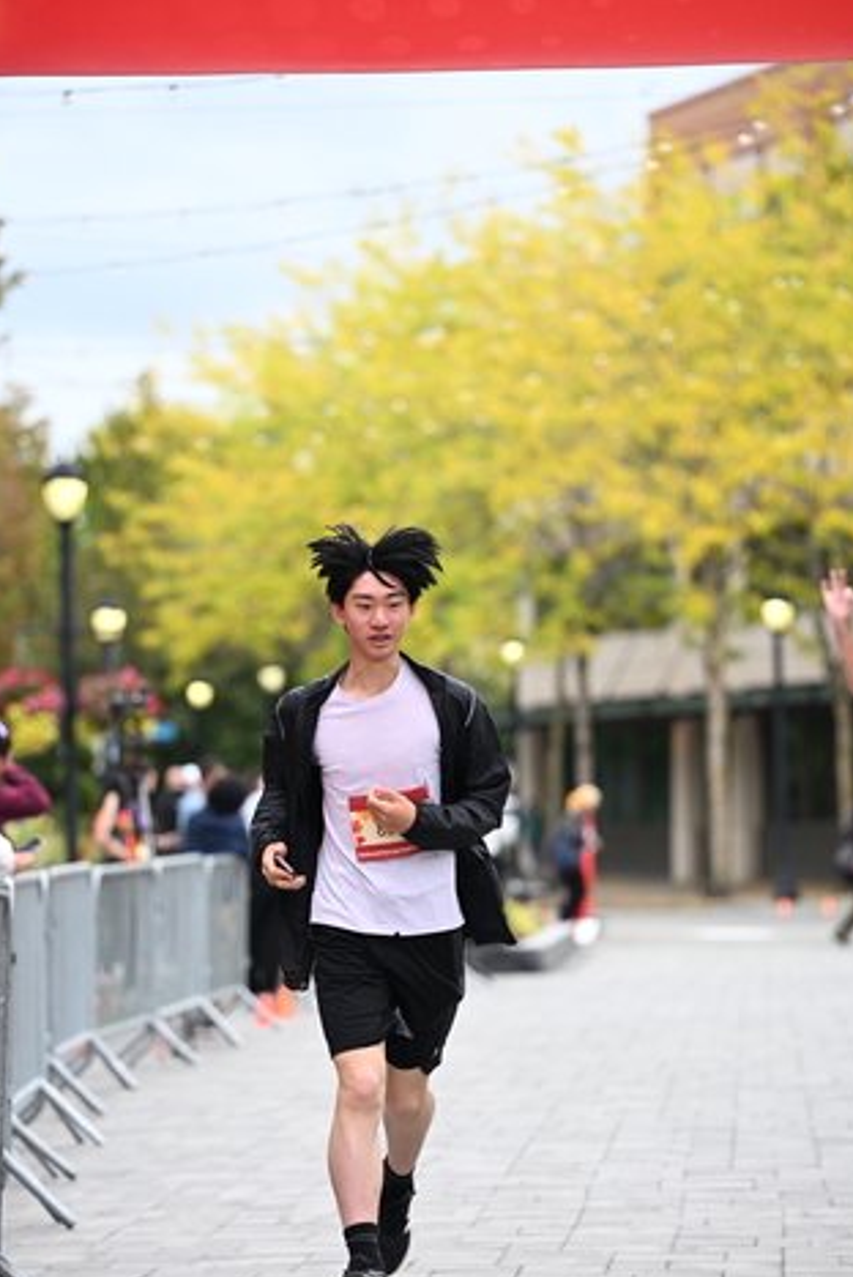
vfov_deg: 13.4
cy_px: 730
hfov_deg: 9.0
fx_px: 5429
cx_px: 387
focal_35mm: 153
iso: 640
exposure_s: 1/2000
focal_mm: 130
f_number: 2.8
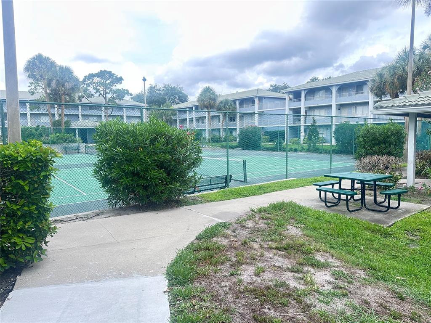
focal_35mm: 24
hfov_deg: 71.6
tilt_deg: -5.3
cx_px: 216
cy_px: 162
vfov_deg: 56.8
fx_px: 299
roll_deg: +0.9
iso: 80
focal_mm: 6.86
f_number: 1.78
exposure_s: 1/694
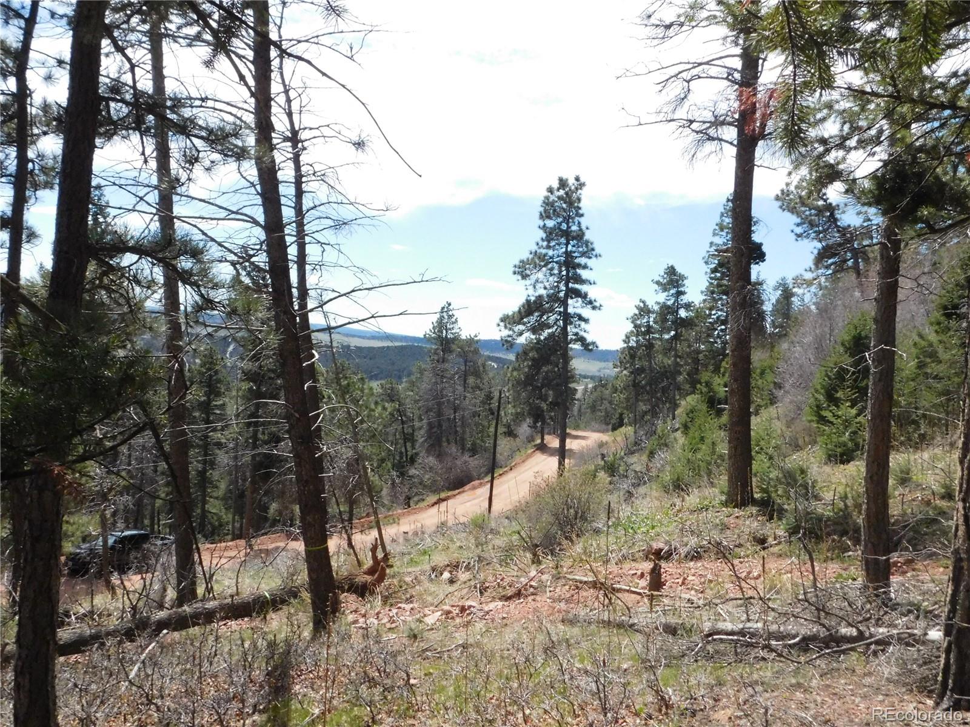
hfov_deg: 60.0
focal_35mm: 30
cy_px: 364
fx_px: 841
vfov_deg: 46.8
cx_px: 485
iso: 800
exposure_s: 1/1500
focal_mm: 5.3
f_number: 6.4
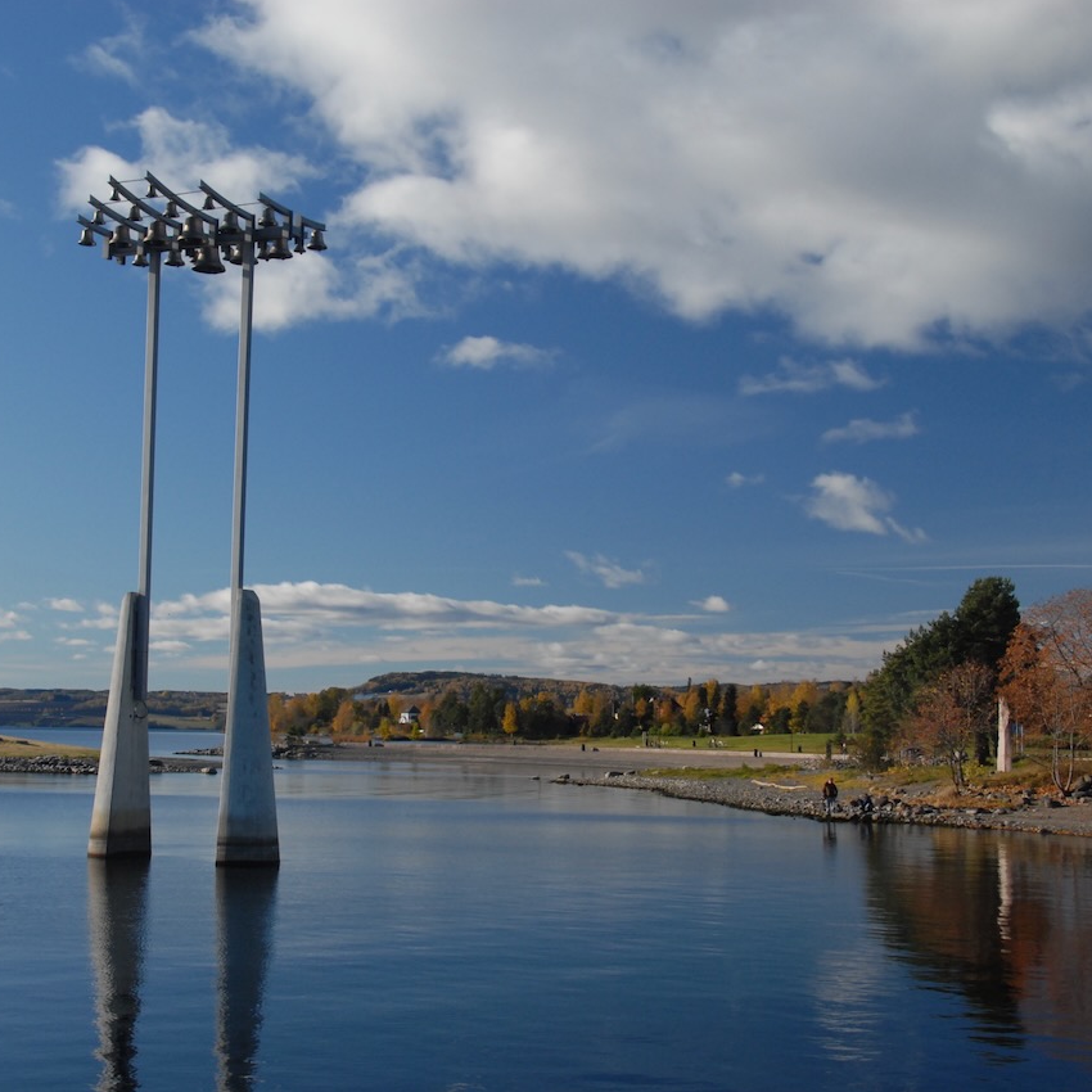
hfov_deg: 33.9
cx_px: 436
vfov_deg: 34.0
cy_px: 544
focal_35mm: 50
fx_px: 1785
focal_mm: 26
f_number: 9
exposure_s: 1/320
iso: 400
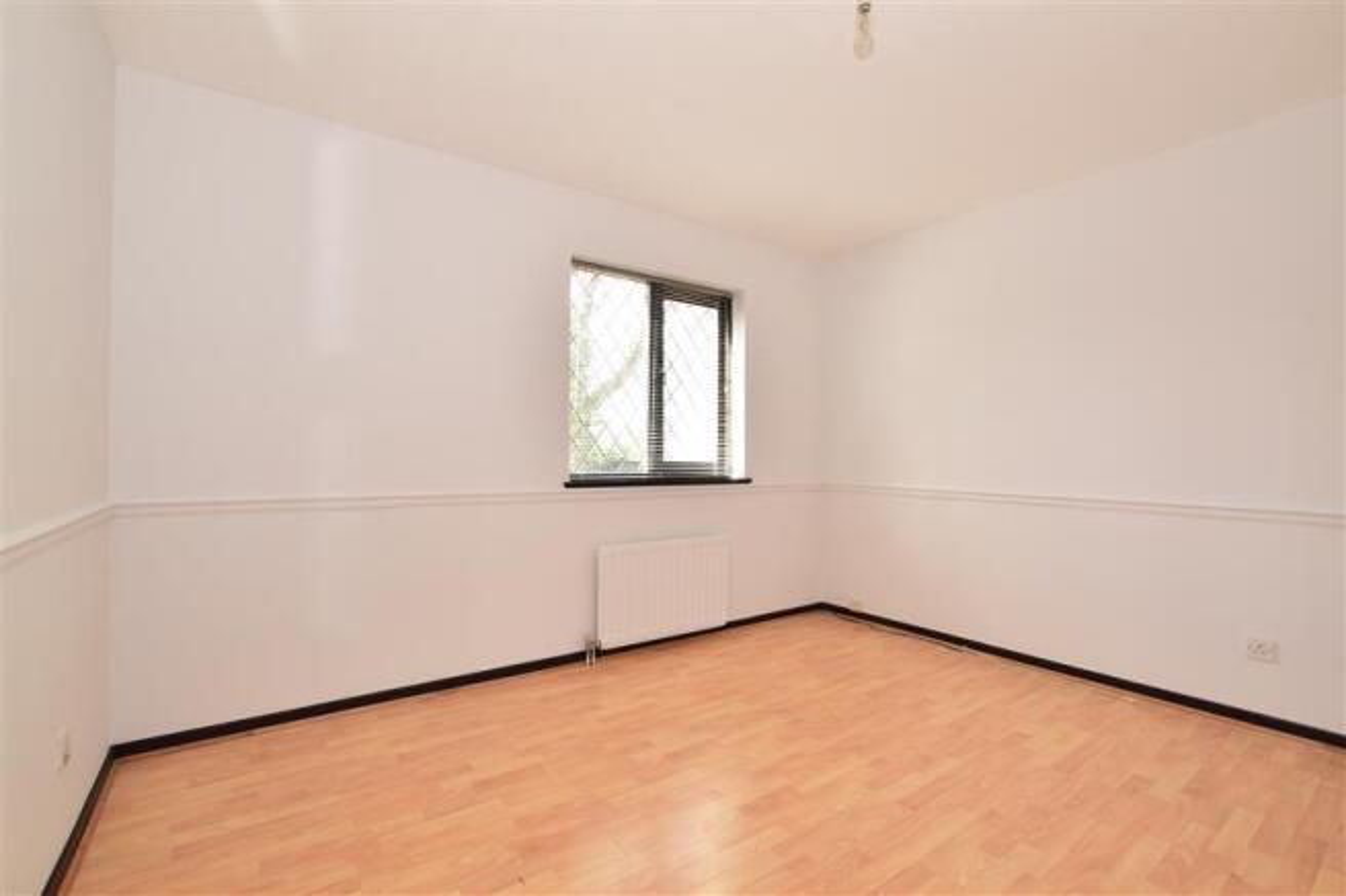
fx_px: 561
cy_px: 448
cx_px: 673
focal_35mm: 15
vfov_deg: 77.3
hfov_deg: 100.4
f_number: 11
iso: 400
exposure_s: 1/20
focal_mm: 10
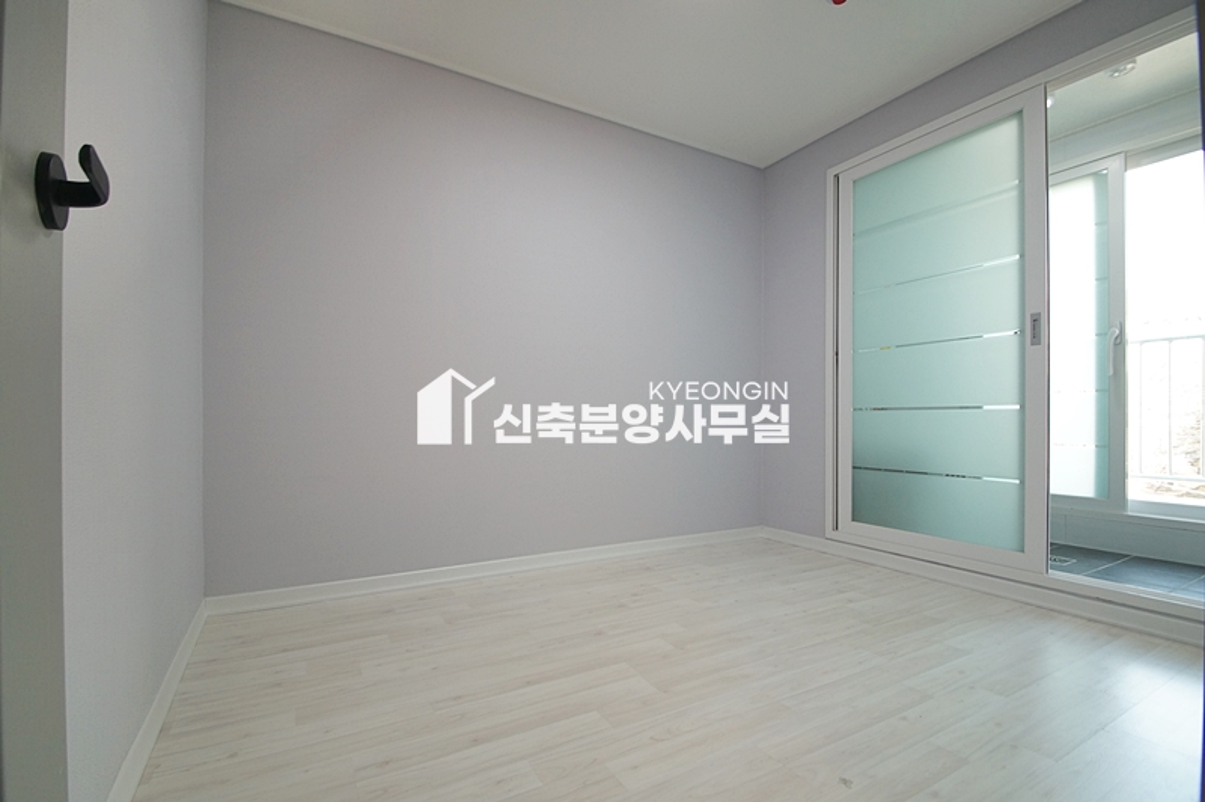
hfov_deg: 100.4
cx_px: 602
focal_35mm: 15
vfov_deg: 77.2
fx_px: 502
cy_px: 401
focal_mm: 10
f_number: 5
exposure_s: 1/80
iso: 800
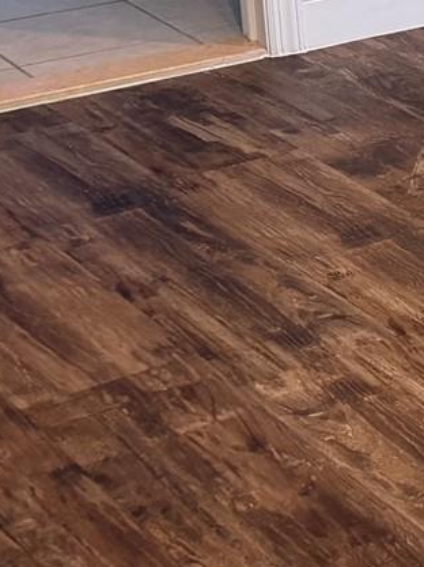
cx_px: 1341
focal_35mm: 118
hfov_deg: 9.4
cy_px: -65
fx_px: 1930
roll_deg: -2.3
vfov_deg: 16.2
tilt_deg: -15.9
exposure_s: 1/60
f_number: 1.78
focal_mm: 6.76
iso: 160
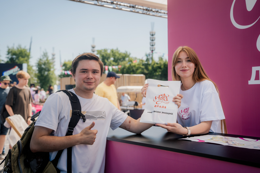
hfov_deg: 42.9
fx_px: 331
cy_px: 83
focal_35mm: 46
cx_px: 134
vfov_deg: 29.4
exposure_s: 1/640
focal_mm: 42
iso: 160
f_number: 3.5
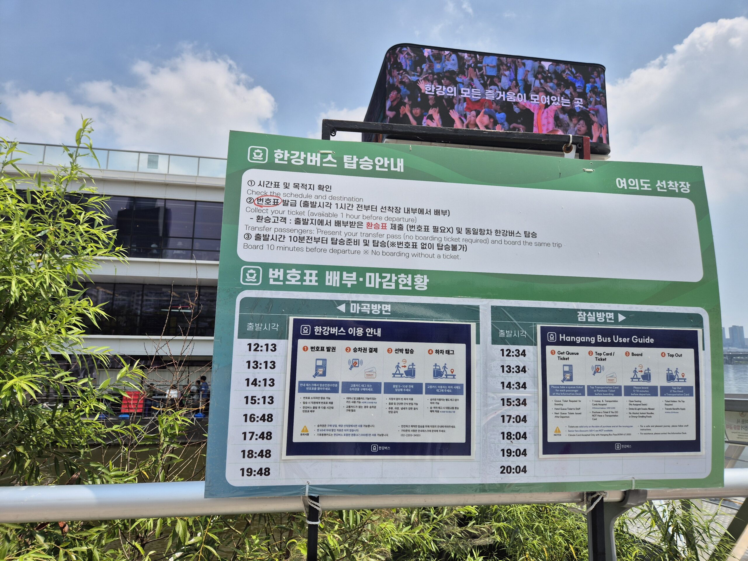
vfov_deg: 58.9
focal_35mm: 23
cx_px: 374
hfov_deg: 73.9
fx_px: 497
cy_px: 280
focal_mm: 5.4
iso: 25
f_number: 1.8
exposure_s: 1/2952
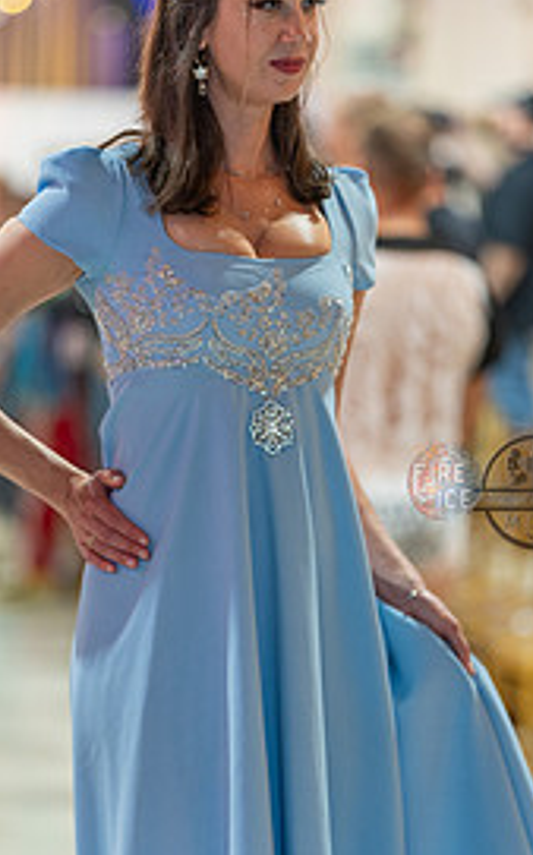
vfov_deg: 14.5
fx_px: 3352
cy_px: 492
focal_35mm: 144
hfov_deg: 9.1
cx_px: 268
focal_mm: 85
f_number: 1.4
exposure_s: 1/160
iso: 400
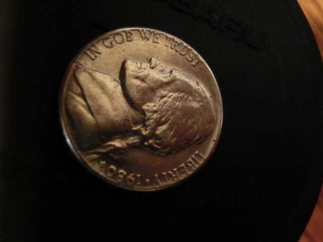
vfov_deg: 37.7
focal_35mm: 38
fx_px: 355
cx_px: 162
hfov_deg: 49.0
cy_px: 121
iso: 800
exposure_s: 1/15
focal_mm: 6.67
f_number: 3.9
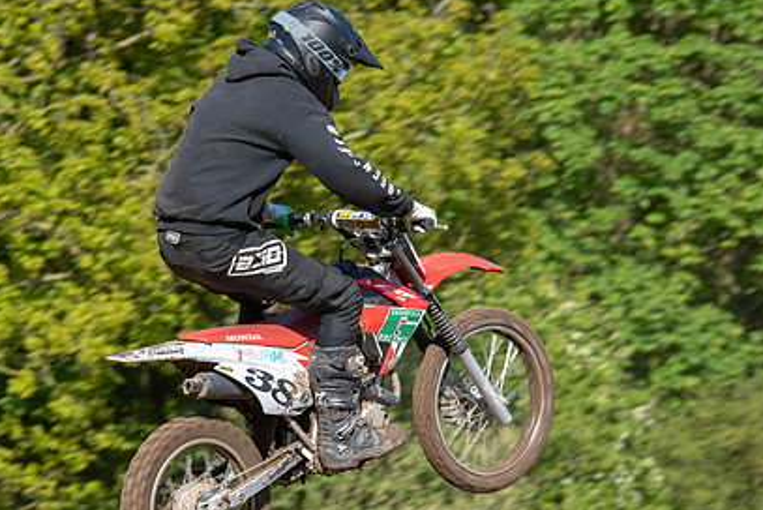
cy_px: 342
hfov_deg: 9.0
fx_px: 4836
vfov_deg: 6.0
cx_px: 264
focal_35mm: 228
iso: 200
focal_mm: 160
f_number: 8
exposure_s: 1/320
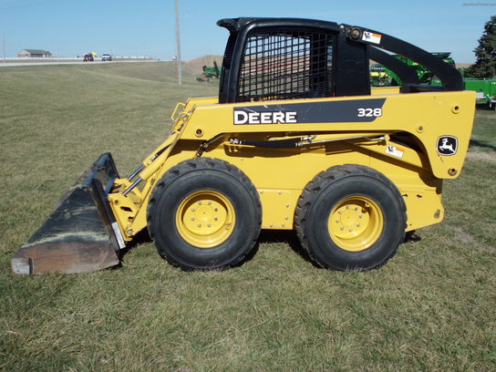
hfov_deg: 42.9
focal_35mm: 44
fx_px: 630
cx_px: 248
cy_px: 186
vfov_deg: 32.9
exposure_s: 1/640
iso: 64
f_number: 4.2
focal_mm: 7.9
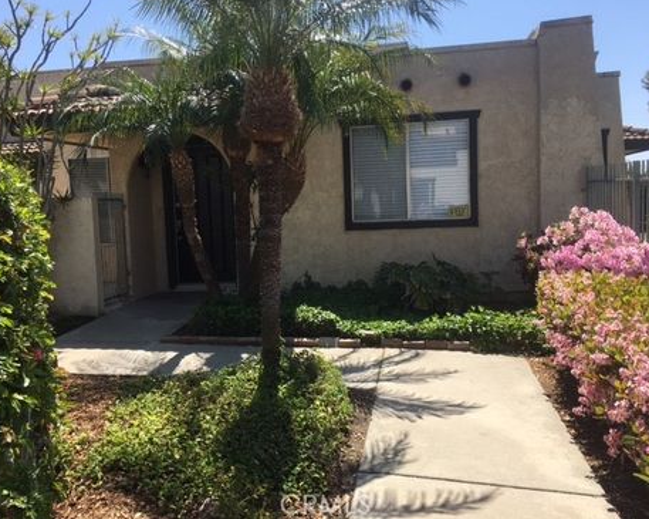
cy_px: 254
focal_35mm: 31
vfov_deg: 47.1
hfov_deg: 57.2
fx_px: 595
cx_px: 311
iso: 25
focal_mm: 4.15
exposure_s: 1/1054
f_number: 2.2
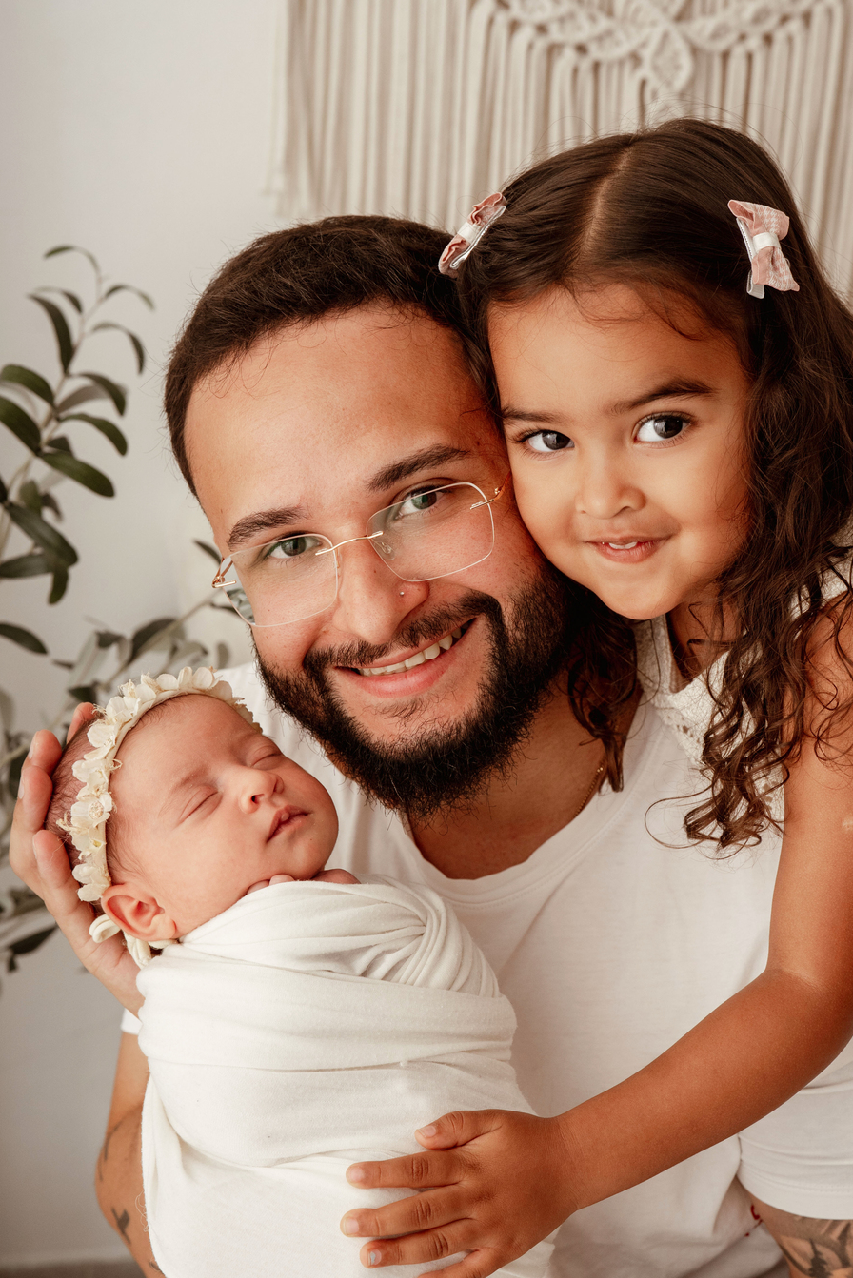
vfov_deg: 30.0
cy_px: 716
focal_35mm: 67
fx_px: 2380
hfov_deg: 20.3
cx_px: 551
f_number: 5.6
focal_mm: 50
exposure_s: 1/160
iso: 800
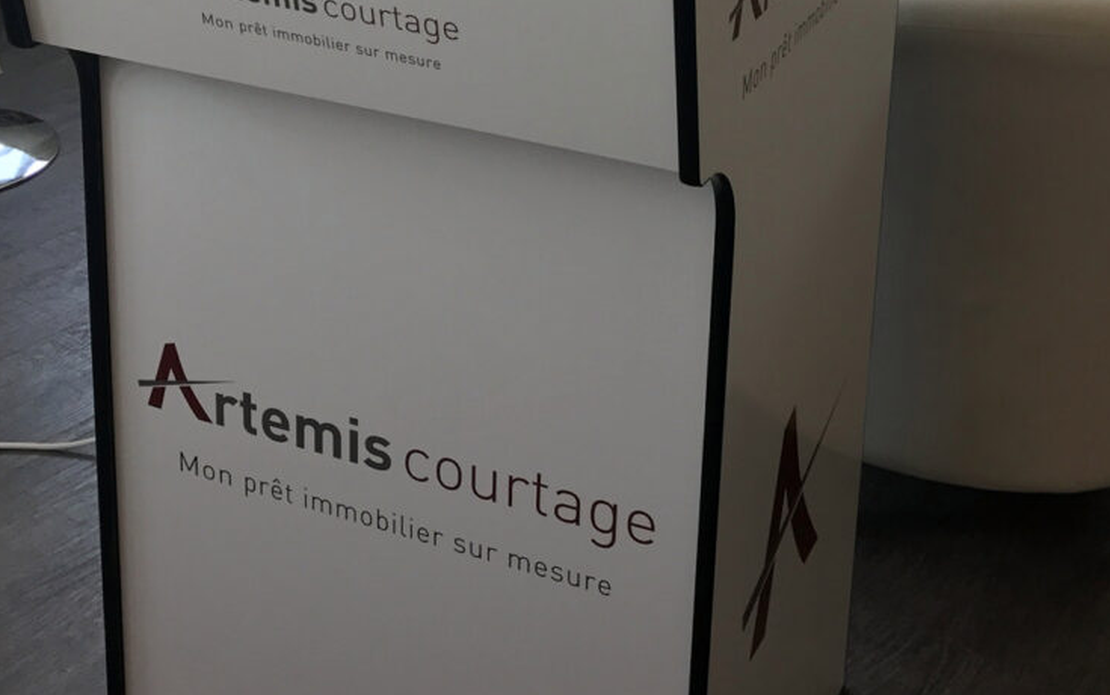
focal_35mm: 62
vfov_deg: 20.0
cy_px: -76
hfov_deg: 32.9
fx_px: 1876
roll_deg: -3.0
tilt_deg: -16.0
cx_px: 648
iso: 25
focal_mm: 3.99
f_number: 1.8
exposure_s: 1/50
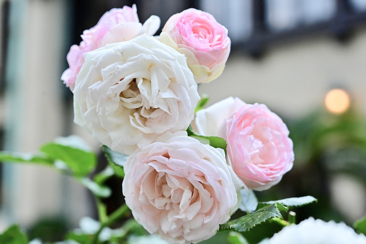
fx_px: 610
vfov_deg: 22.6
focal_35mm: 60
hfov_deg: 33.4
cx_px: 183
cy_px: 122
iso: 4000
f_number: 5
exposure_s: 1/320
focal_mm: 60
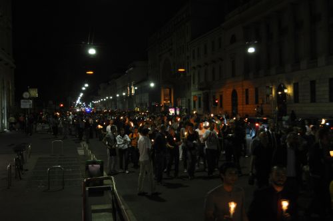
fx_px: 388
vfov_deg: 31.8
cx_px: 166
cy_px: 110
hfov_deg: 46.5
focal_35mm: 42
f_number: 4.5
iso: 800
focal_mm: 28
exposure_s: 1/30
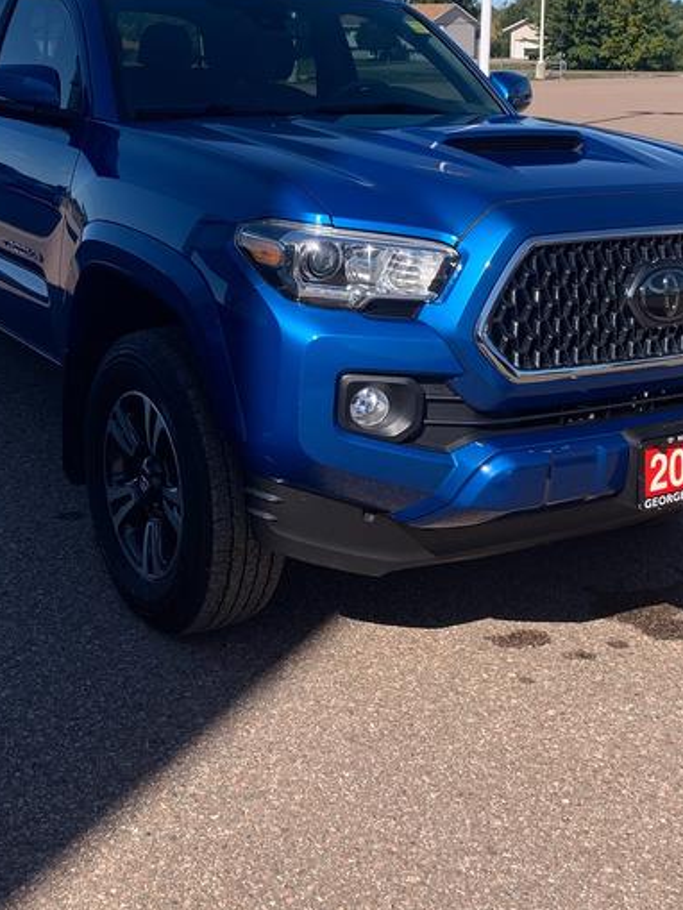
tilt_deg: -7.3
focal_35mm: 49
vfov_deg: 37.5
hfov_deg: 29.6
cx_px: 277
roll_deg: -1.3
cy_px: 184
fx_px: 1289
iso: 25
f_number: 1.8
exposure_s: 1/1992
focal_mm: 4.25
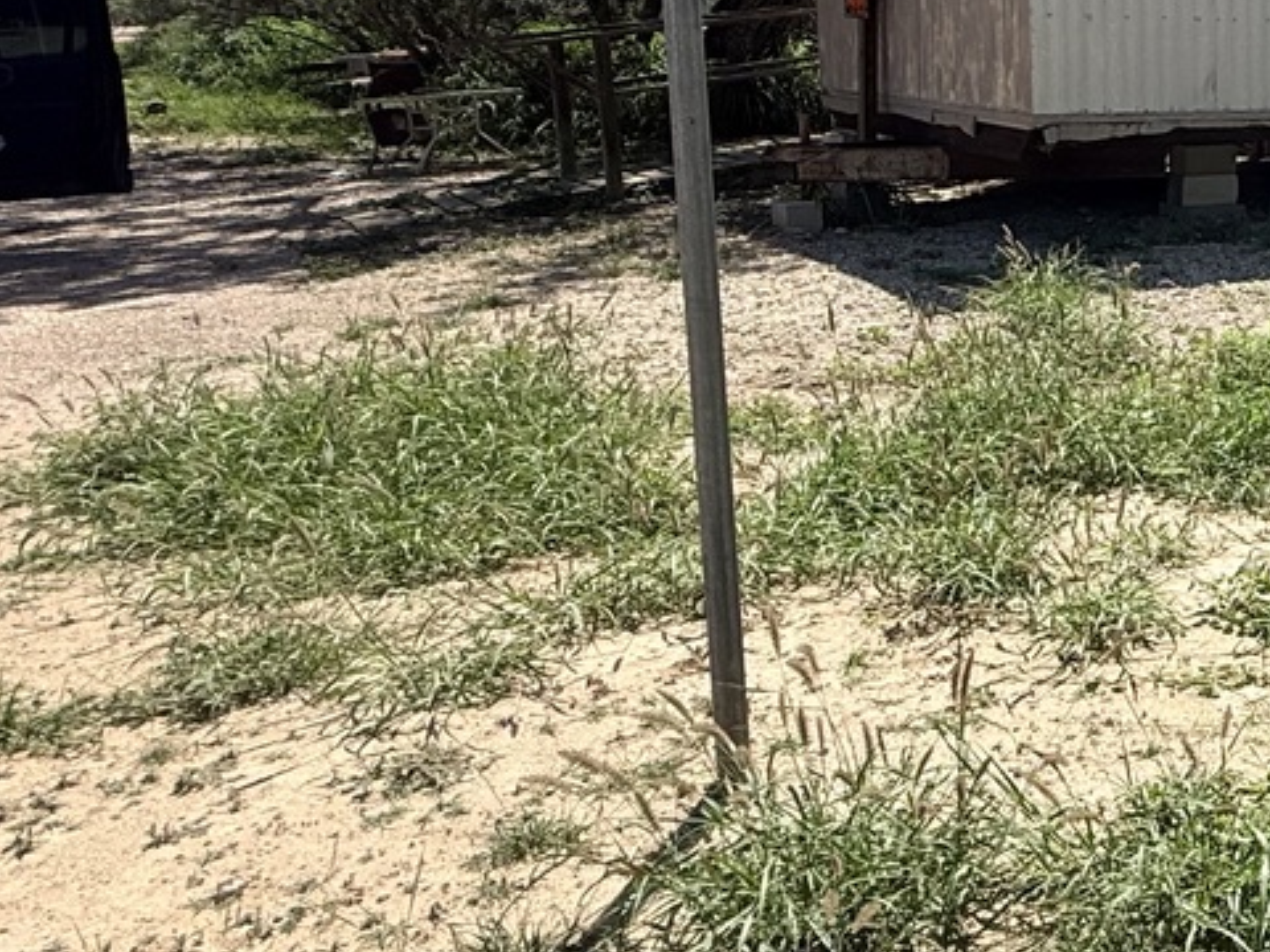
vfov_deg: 33.4
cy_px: 201
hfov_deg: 33.9
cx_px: 1603
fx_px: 1541
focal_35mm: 42
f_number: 2.2
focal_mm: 2.22
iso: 50
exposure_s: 1/1534
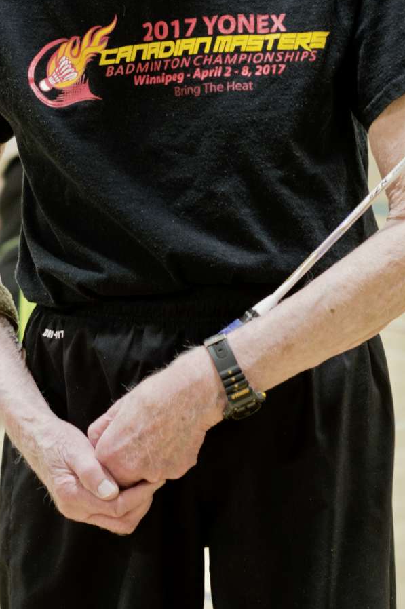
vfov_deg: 12.0
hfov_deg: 8.0
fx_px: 2891
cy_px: 132
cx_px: 266
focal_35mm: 171
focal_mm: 50
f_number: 3.2
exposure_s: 1/50
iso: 400
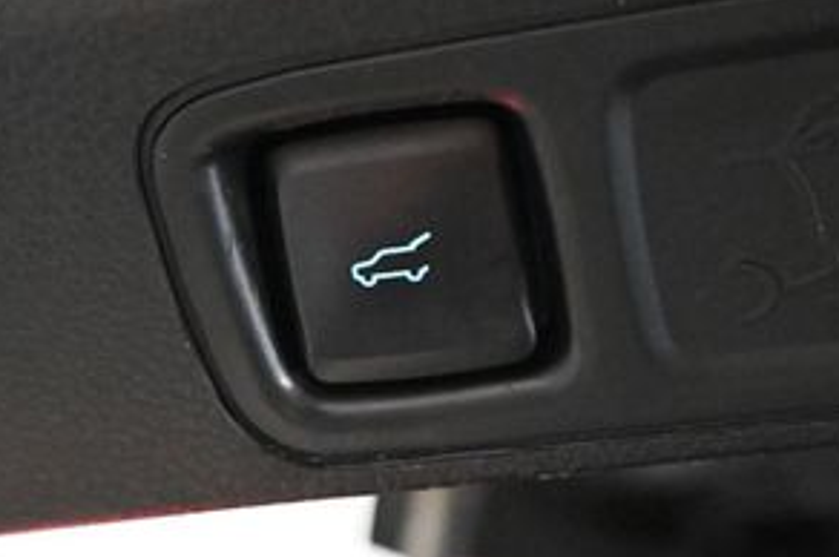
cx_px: 442
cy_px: 276
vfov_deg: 19.7
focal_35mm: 69
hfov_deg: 29.2
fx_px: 1609
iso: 12800
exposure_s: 1/50
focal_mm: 21
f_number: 4
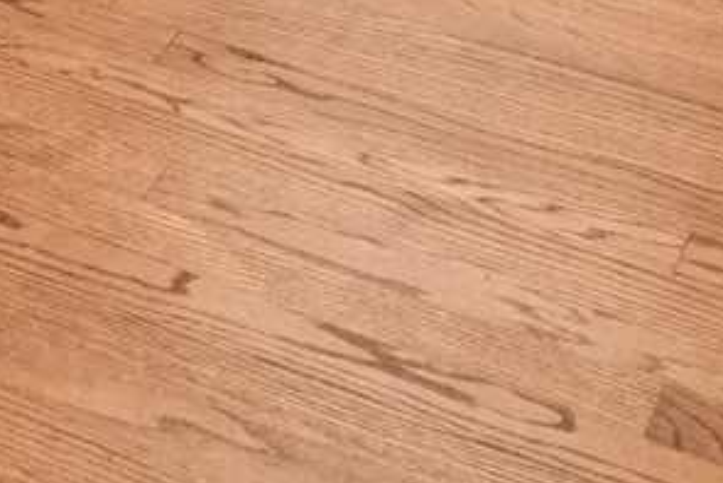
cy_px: -1173
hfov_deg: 19.4
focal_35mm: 104
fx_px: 2090
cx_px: 108
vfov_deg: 9.1
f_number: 9
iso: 200
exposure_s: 1/1.11
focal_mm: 10
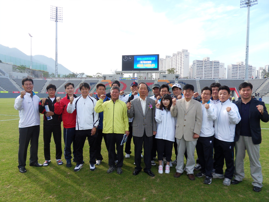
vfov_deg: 56.8
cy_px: 101
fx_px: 187
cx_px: 134
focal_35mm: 24
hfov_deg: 71.6
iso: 80
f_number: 3.3
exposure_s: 1/250
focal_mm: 4.2
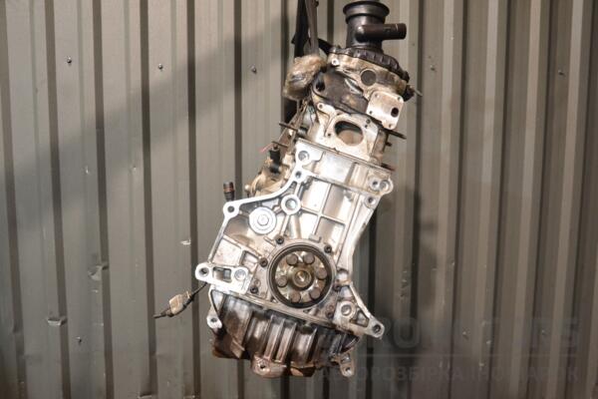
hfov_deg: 59.5
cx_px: 299
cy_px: 200
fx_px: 523
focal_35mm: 32
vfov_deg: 41.7
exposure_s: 1/60
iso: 1400
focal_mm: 21
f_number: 3.8
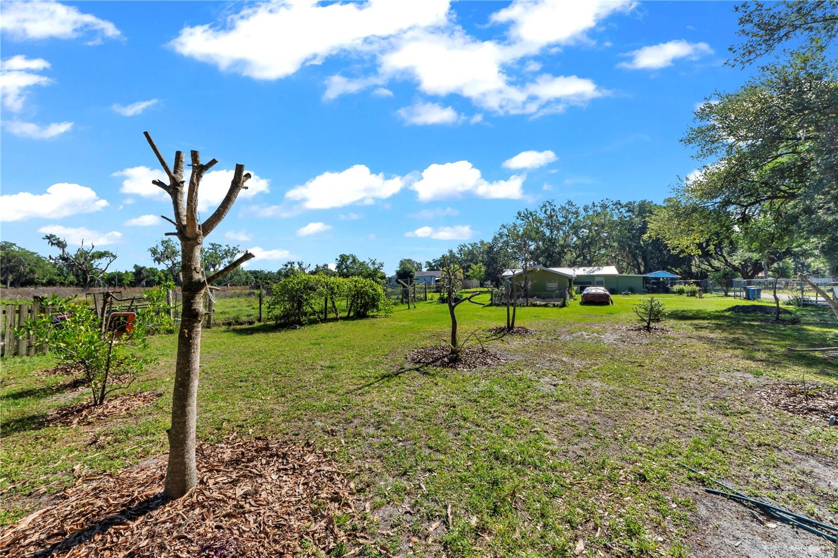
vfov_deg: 90.0
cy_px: 279
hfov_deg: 112.6
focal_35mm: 12
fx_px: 279
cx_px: 419
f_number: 10
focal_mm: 8
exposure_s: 1/200
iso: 100
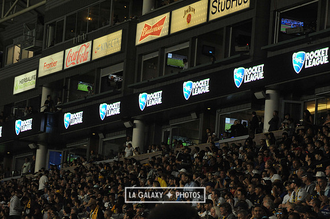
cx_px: 165
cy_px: 110
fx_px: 1374
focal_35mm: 150
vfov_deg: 9.1
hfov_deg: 13.7
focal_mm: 150
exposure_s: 1/320
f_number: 9
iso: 3200
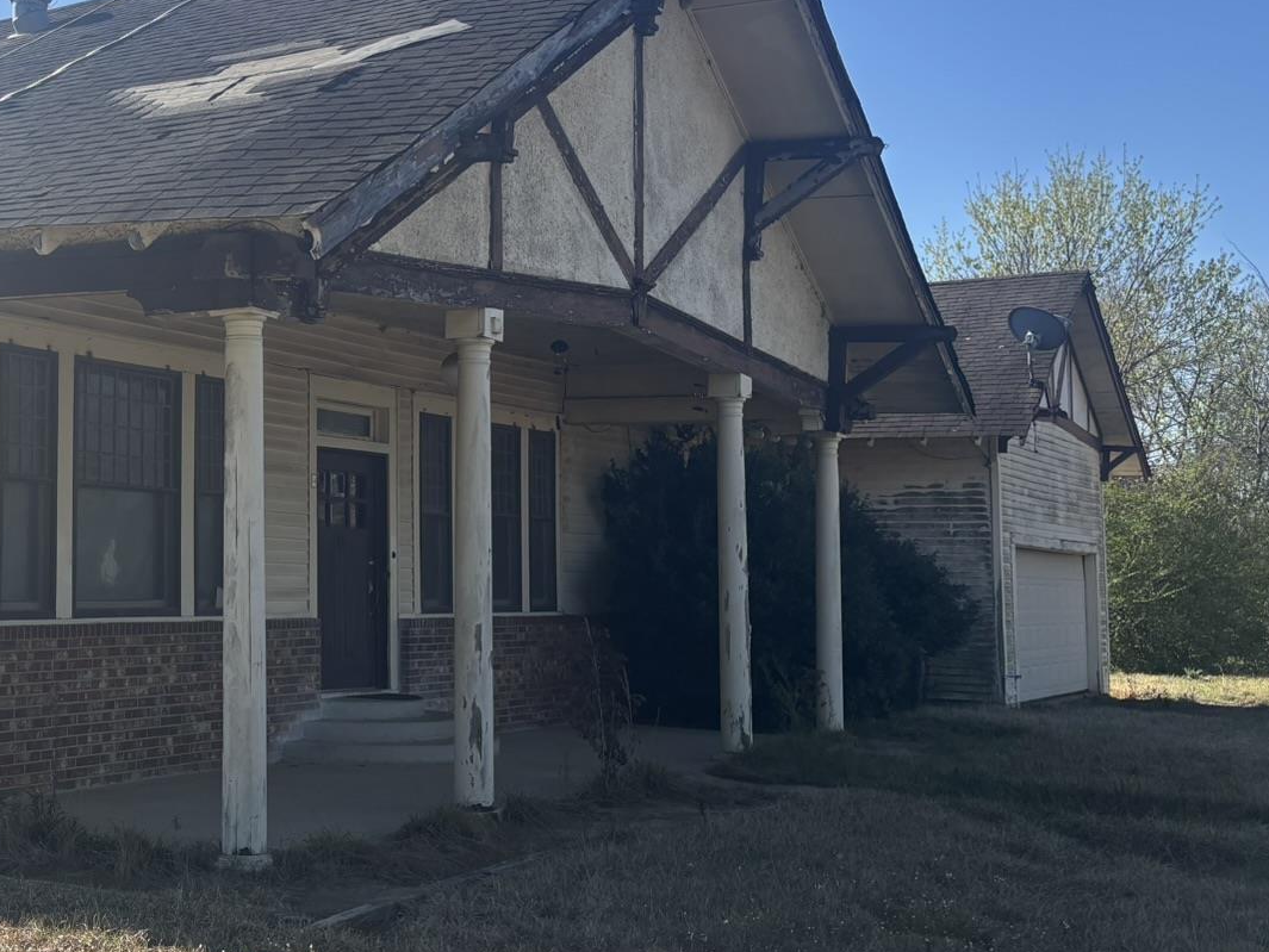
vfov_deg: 29.1
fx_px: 1833
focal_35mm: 50
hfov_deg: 35.6
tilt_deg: +4.9
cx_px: 95
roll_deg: -2.1
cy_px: 393
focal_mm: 5.96
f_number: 1.6
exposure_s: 1/3205
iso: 50
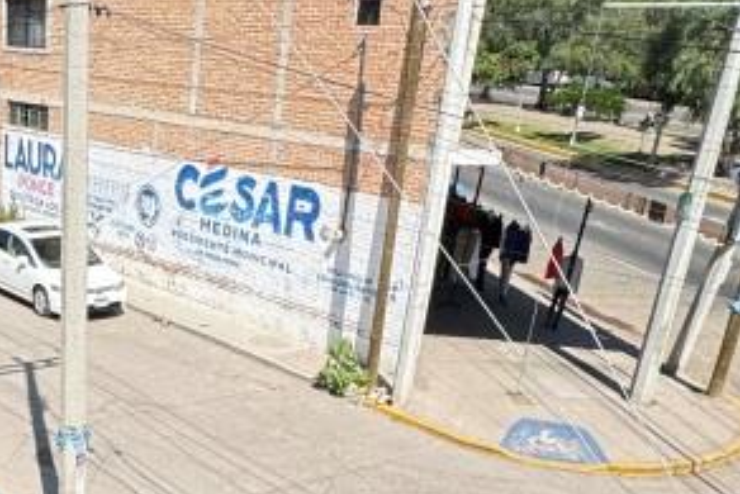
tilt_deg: -25.0
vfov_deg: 25.0
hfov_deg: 35.4
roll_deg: +2.5
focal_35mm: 51
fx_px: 1049
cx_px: 13
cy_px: 517
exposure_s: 1/840
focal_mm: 2.22
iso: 50
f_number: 2.2
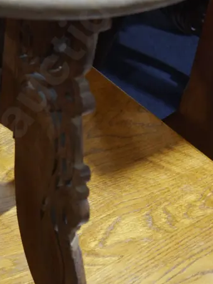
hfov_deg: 15.5
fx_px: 779
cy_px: 91
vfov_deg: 20.6
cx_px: 38
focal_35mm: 95
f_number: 4.6
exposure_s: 1/60
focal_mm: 21
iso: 1000
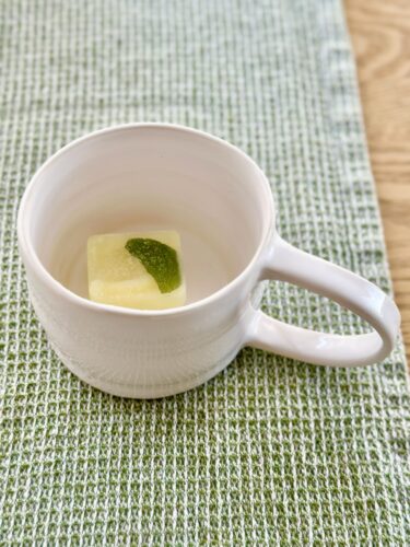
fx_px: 758
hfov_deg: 30.3
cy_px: 274
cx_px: 205
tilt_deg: -59.6
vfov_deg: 39.7
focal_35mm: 48
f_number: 1.78
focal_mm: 6.86
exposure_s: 1/60
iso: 160
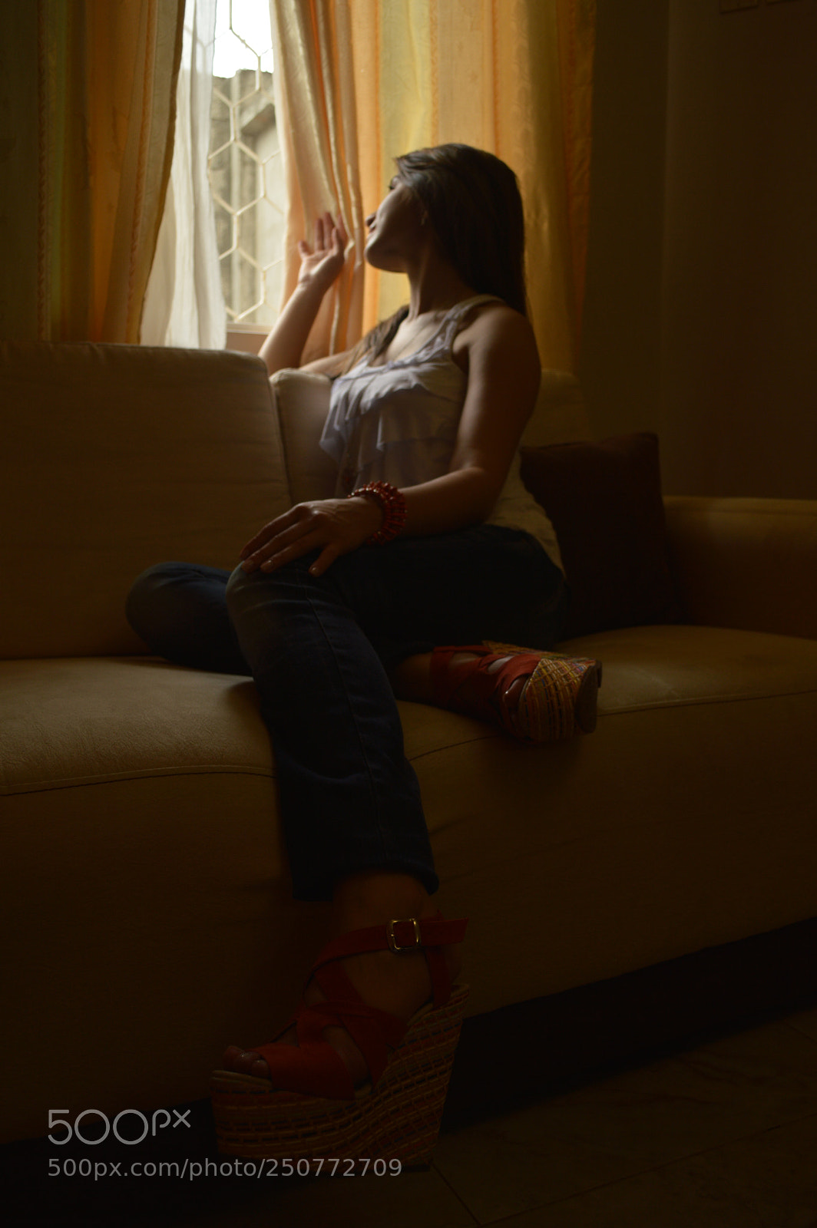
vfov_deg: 62.0
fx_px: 1023
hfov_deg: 43.5
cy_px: 614
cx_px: 408
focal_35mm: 30
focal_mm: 20
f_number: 3.8
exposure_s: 1/60
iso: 100
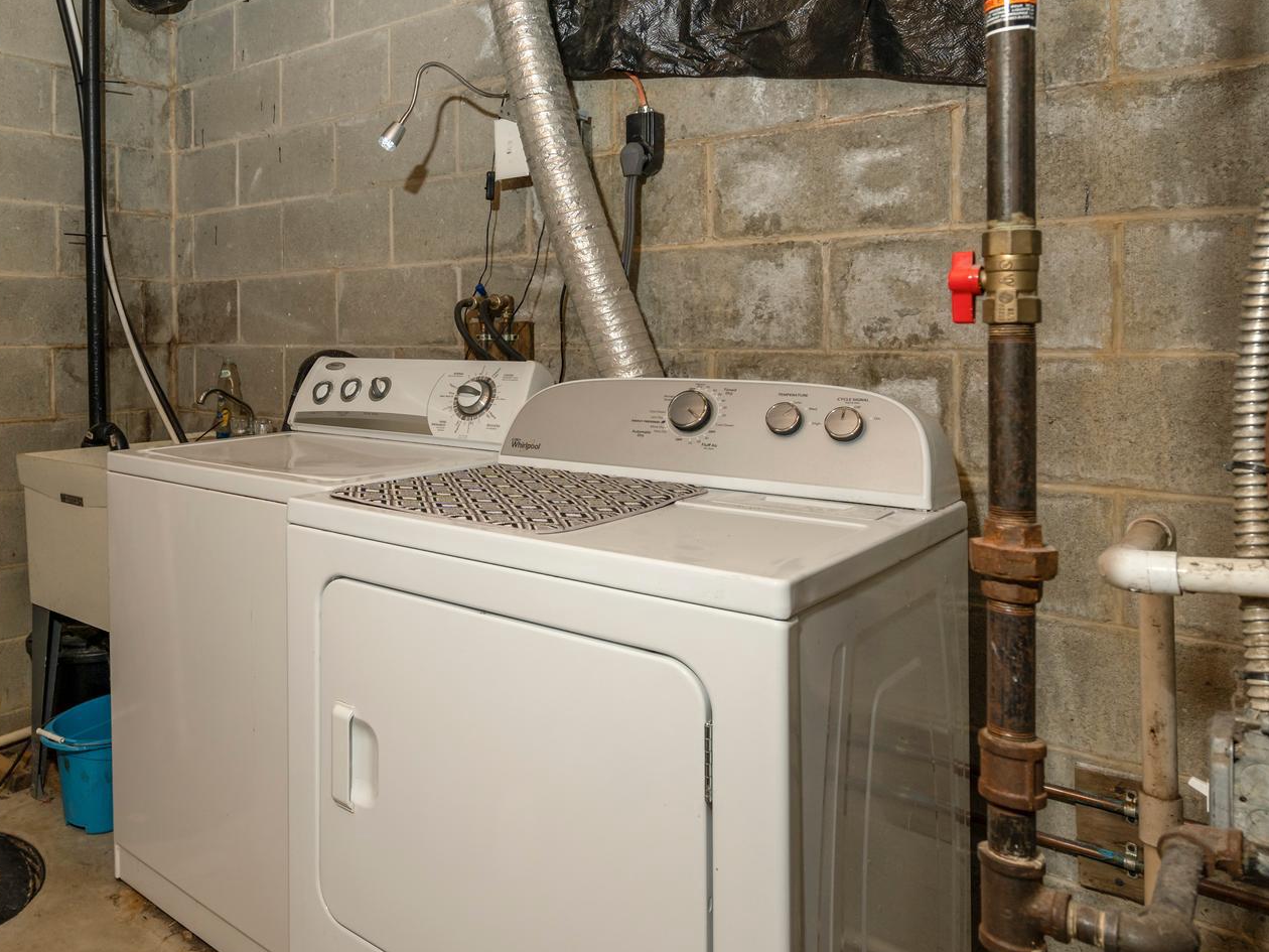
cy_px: 359
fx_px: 916
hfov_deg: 66.1
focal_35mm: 25
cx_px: 356
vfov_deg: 54.3
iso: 320
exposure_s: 1/80
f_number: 7.1
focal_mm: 16
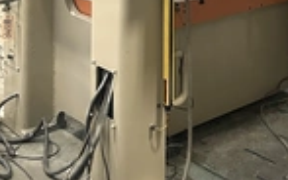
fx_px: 589
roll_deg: +0.1
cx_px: 204
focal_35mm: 75
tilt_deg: -1.4
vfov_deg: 15.5
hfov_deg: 27.2
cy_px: -121
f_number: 1.5
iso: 500
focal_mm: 5.7
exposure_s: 1/60
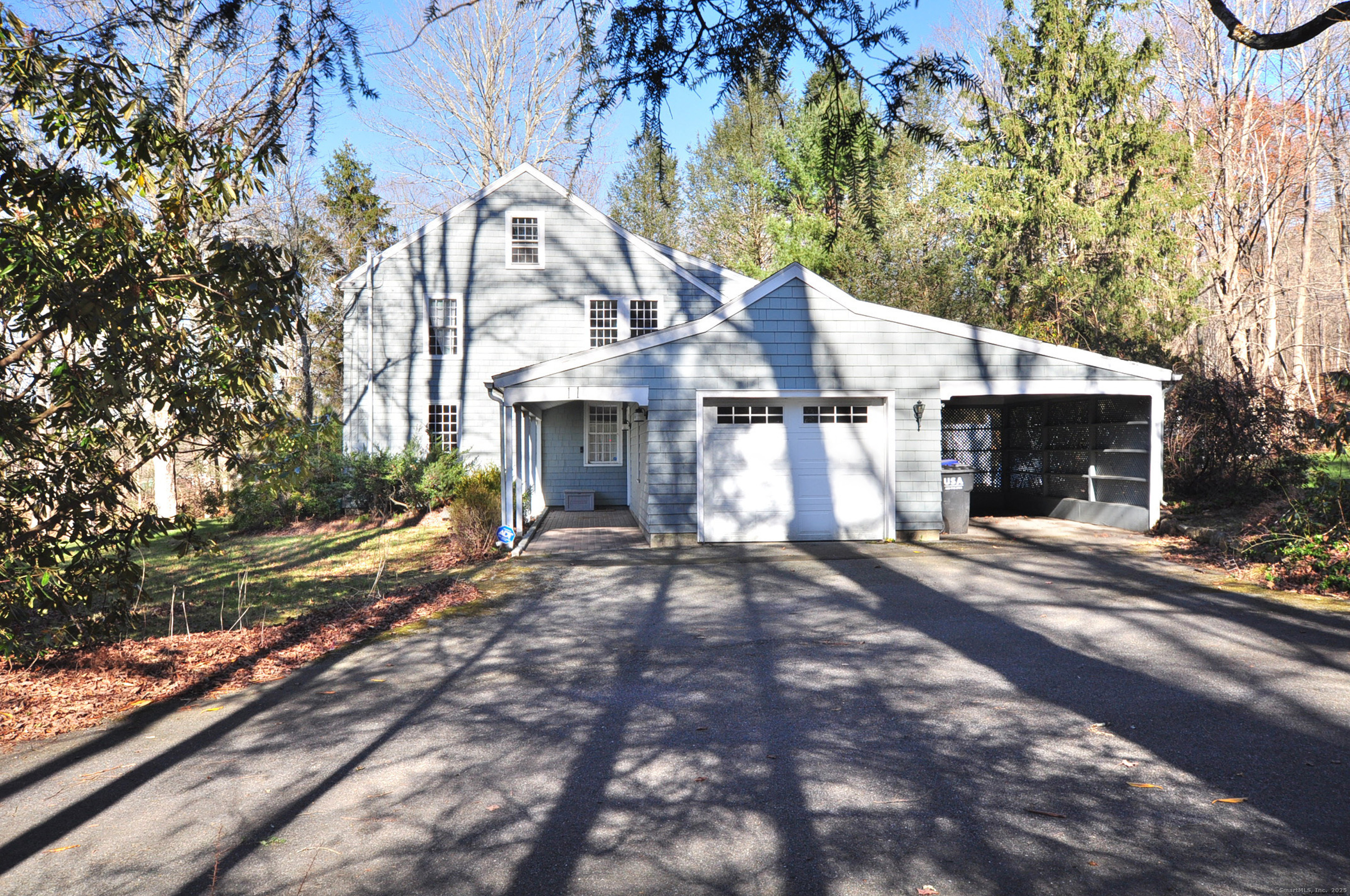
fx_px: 1124
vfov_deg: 43.5
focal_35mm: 30
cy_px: 448
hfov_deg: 62.0
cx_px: 675
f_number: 8
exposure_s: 1/320
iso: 400
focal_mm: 20
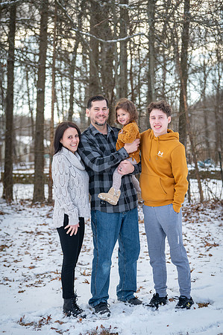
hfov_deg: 19.4
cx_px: 112
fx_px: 652
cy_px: 168
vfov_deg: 28.9
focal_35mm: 70
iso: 320
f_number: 3.5
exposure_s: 1/500
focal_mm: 70
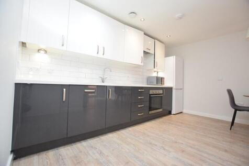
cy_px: 83
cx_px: 124
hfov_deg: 100.4
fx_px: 104
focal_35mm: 15
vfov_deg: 77.3
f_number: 4
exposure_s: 1/60
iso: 800
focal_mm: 10
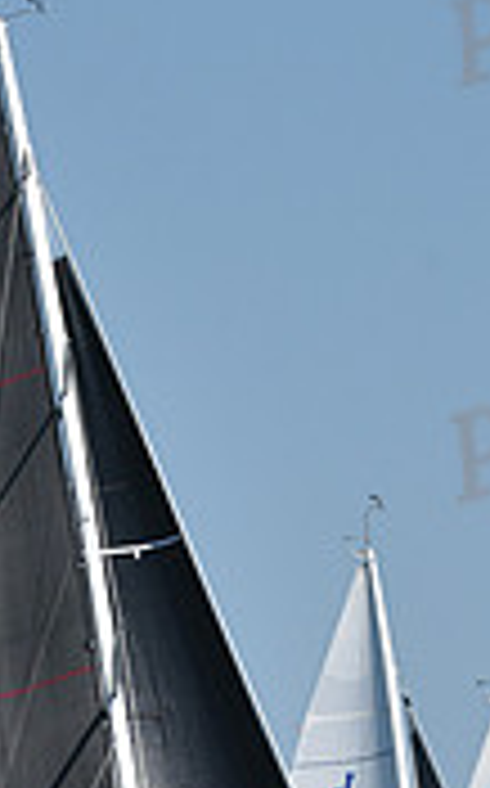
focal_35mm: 675
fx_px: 14458
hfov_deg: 1.9
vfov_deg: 3.1
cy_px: 684
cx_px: 218
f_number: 8
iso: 320
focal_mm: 200
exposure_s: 1/1600
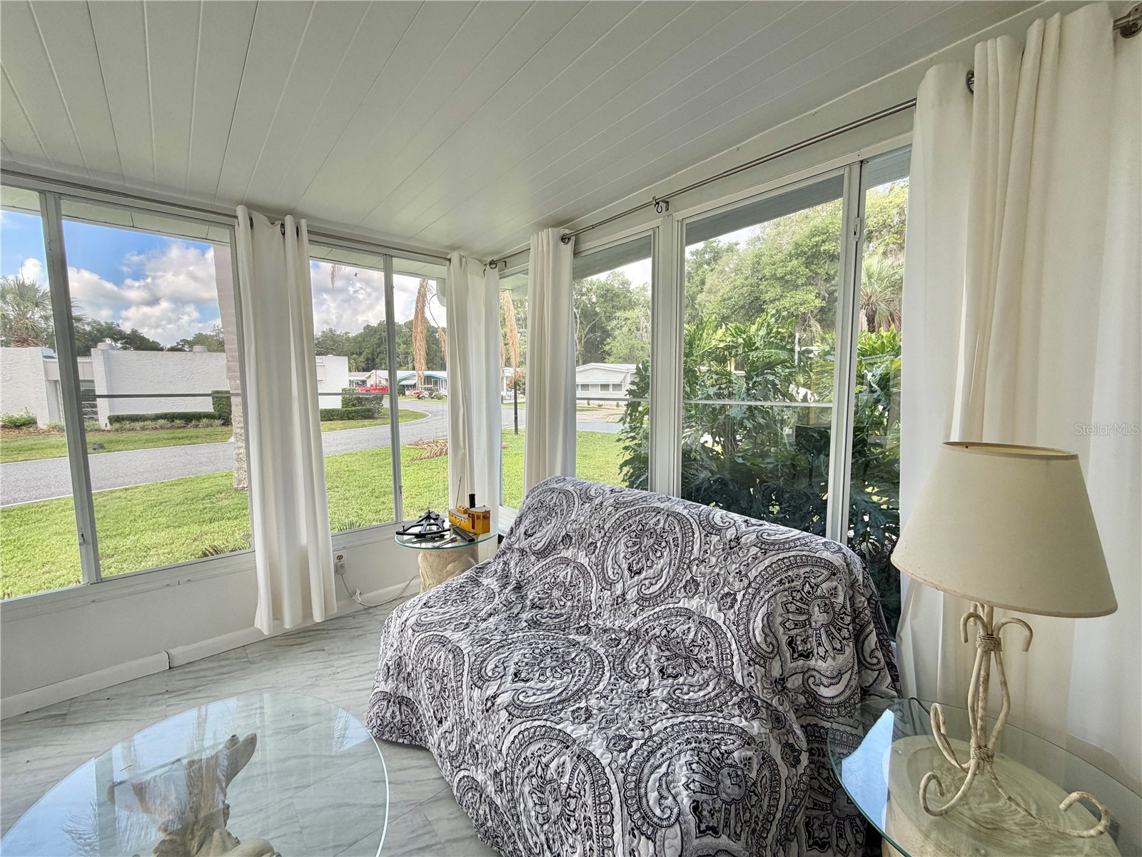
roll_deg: +0.1
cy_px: 428
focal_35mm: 14
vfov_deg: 85.7
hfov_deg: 102.1
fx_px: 462
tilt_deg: -5.6
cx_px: 571
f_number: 2.2
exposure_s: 1/233
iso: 64
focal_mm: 2.22
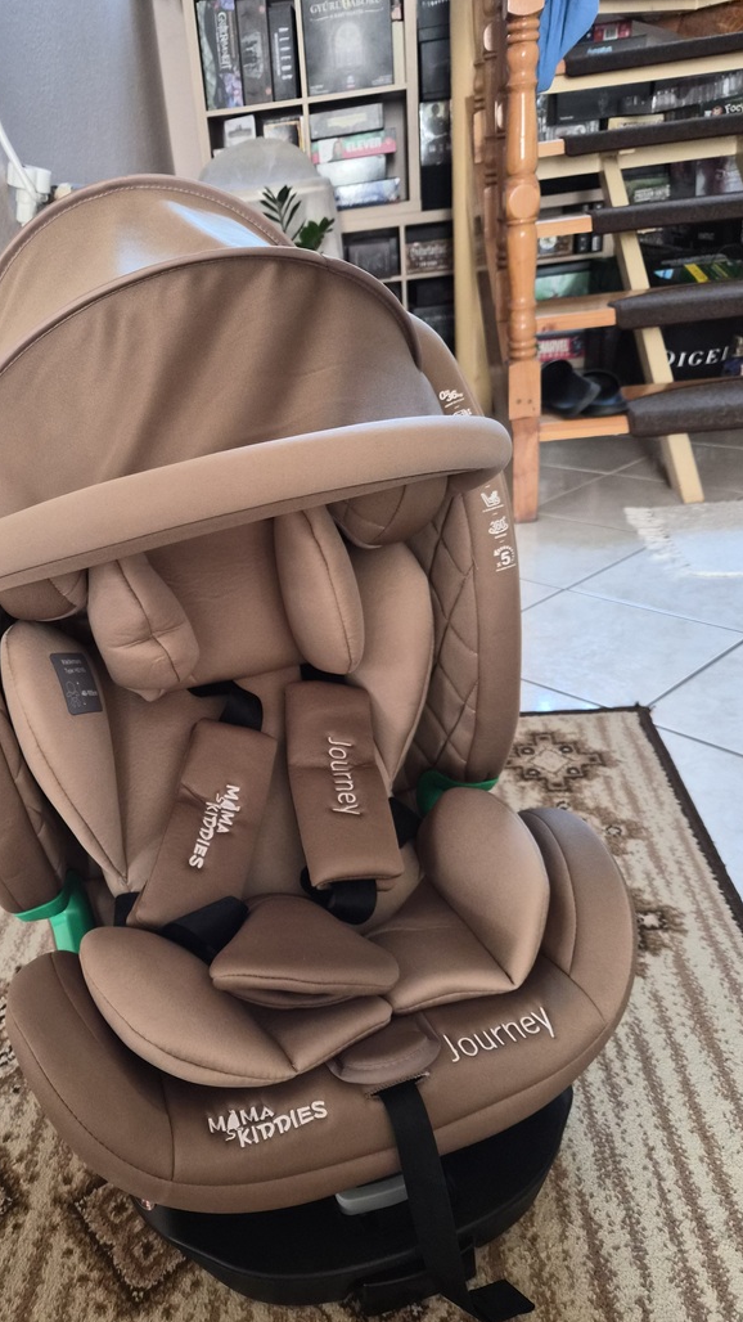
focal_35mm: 26
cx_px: 252
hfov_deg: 43.8
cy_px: 676
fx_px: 911
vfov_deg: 71.9
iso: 800
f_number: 1.8
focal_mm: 5.4
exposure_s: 1/100
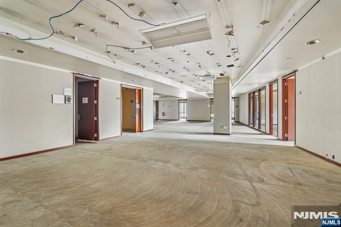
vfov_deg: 73.7
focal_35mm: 16
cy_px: 114
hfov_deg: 96.8
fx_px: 151
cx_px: 170
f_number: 8
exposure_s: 1/1.67
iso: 400
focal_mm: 16
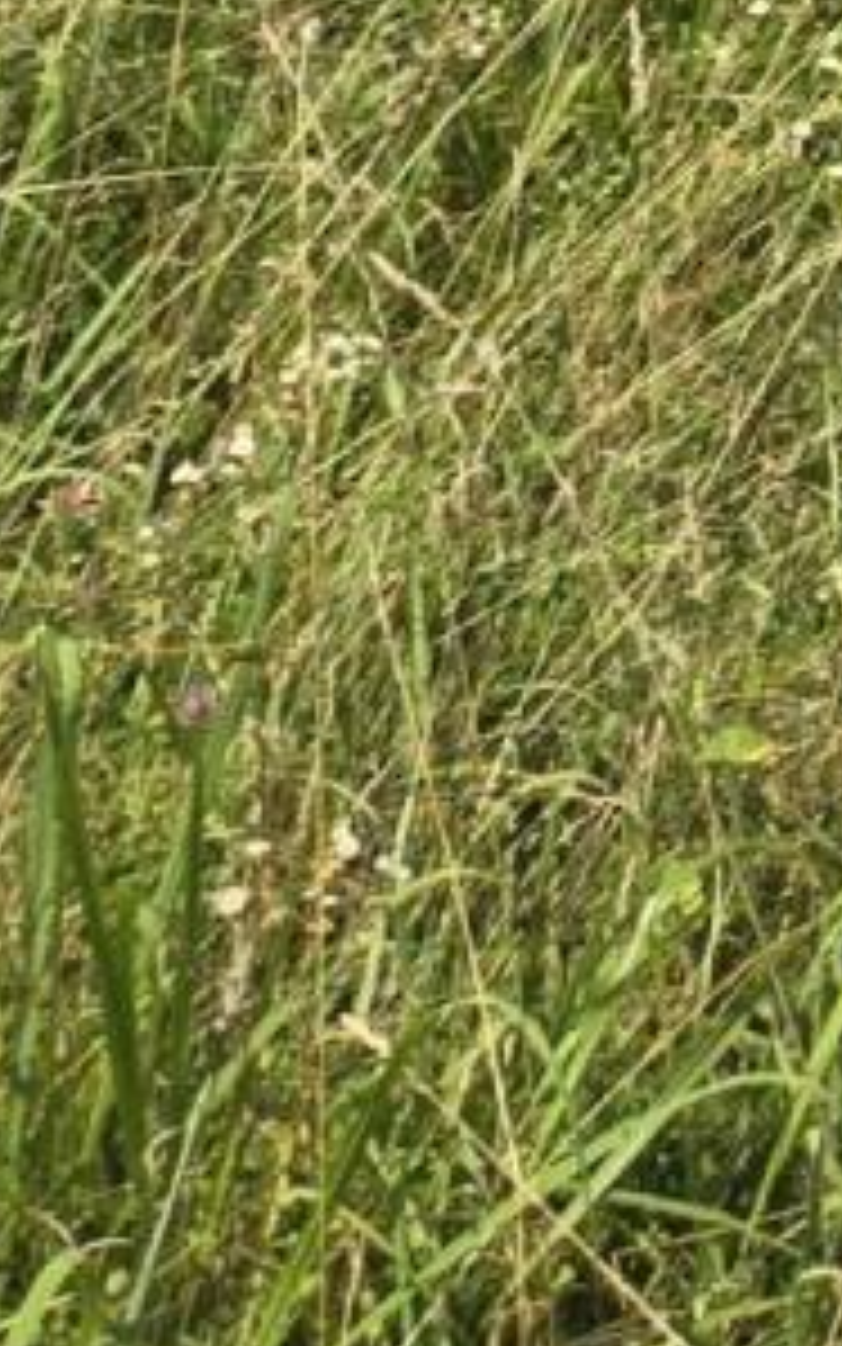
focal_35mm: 163
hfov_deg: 7.7
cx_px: 1765
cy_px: -2678
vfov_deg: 9.8
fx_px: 5982
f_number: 1.8
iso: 25
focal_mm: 5.4
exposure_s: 1/1681
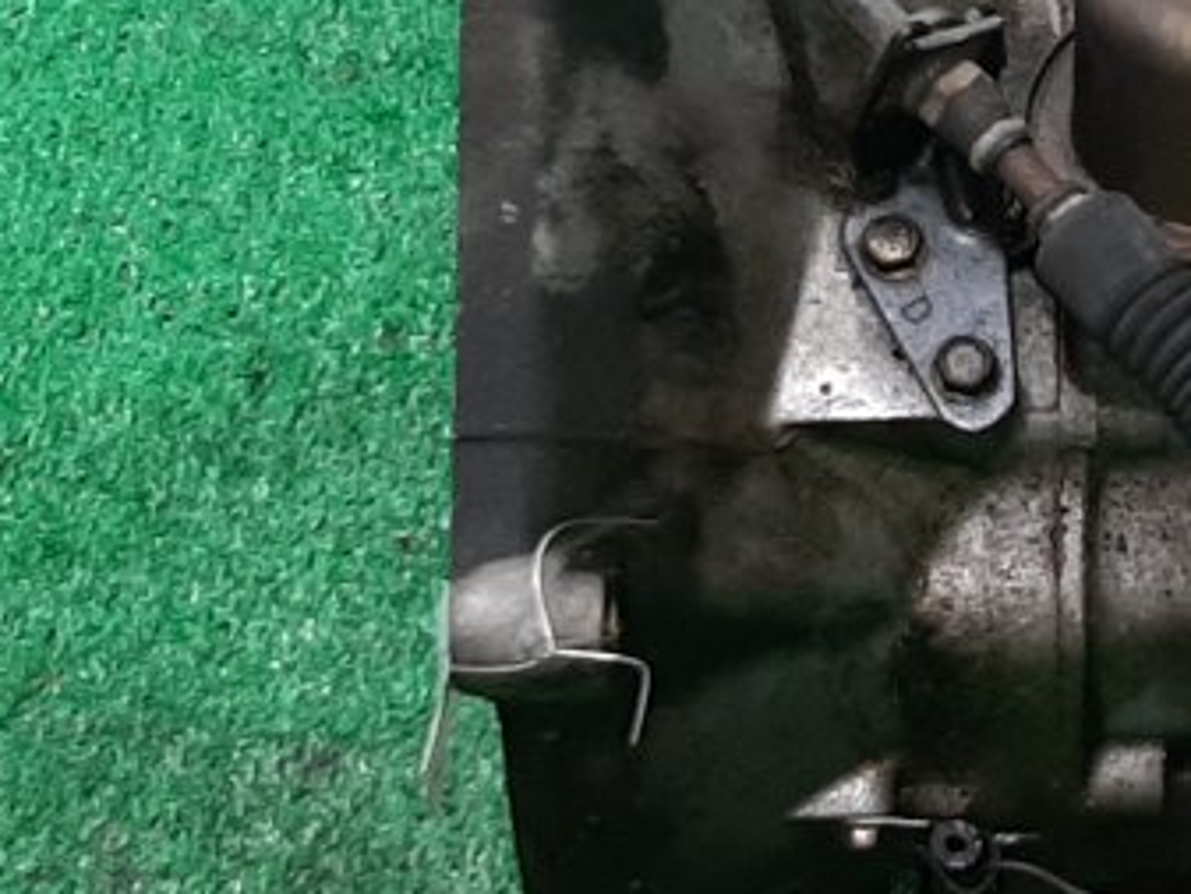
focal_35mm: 111
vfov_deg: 13.3
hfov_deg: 17.2
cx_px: 1251
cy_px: 463
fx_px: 3820
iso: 119
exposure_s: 1/50
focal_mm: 3.93
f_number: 1.7
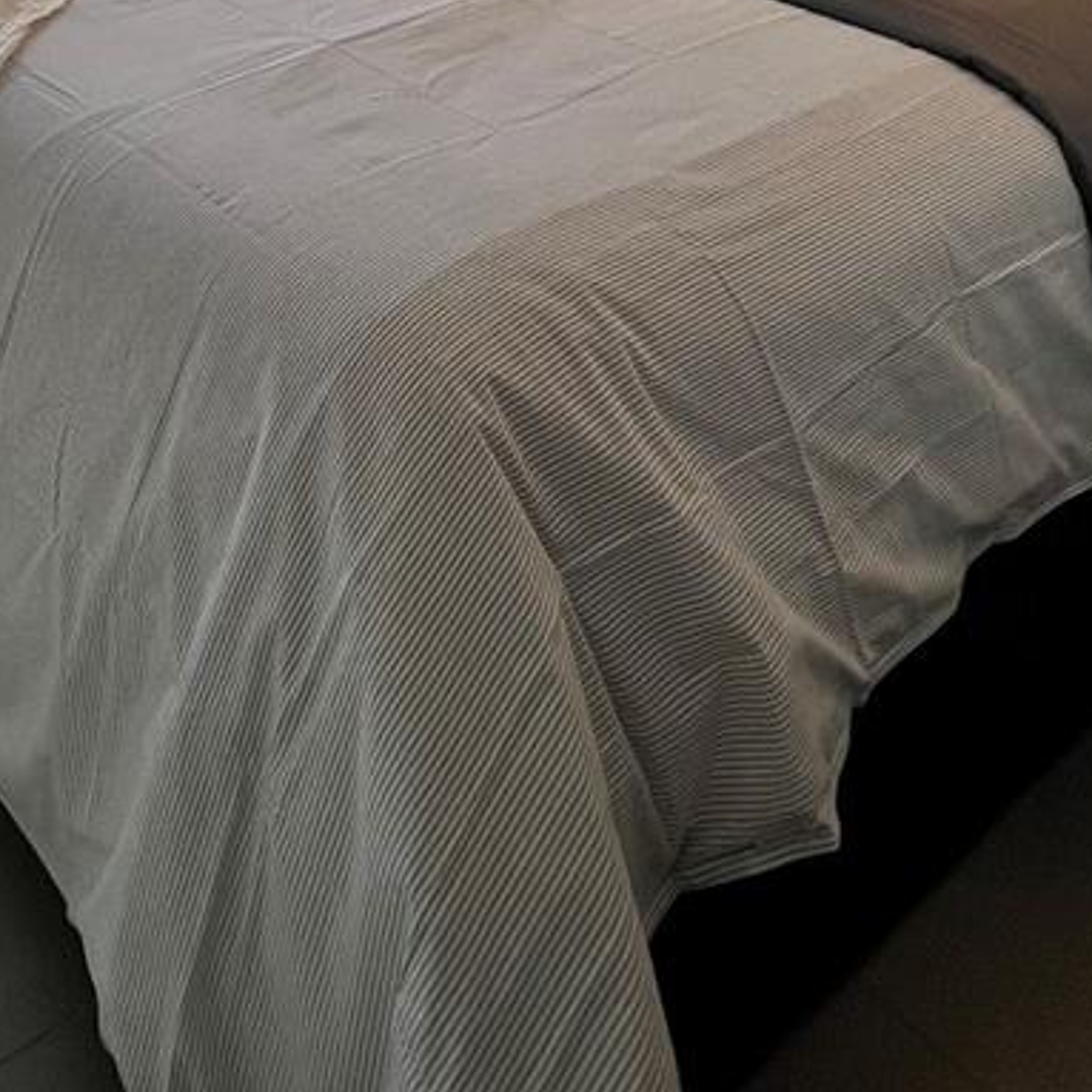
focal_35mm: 36
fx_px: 1285
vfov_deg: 32.2
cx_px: 43
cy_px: -388
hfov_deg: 41.1
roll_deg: +0.6
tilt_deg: -3.1
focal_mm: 1.57
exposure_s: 1/120
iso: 40
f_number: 1.8
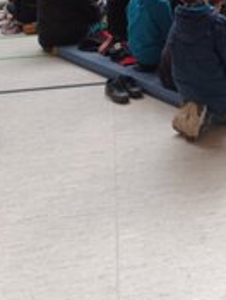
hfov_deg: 24.9
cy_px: -5
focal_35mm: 57
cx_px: 209
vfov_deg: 31.1
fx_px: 494
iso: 200
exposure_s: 1/50
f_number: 1.8
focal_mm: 4.6
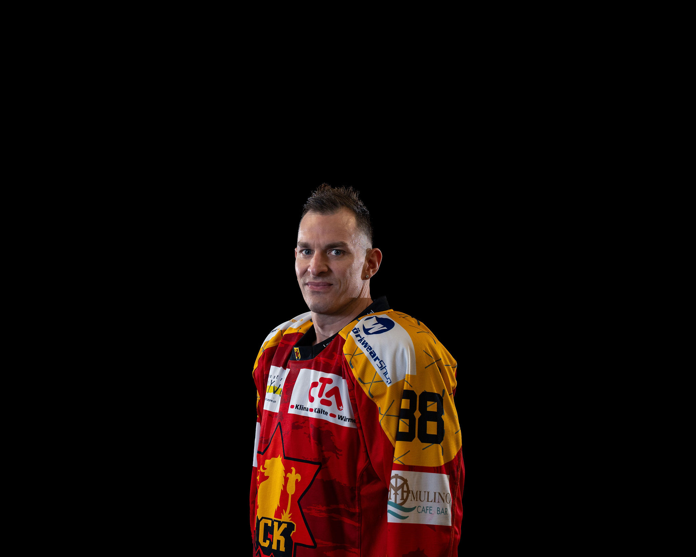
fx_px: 1624
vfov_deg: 19.5
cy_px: 278
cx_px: 318
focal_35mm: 79
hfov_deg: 24.2
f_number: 5
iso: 200
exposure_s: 1/100
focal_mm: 70
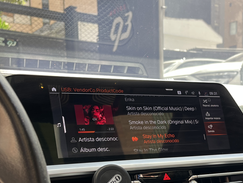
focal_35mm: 58
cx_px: 209
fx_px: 407
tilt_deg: -9.4
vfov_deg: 23.9
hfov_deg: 31.9
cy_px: 190
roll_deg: -0.1
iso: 50
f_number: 1.6
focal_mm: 5.1
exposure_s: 1/122
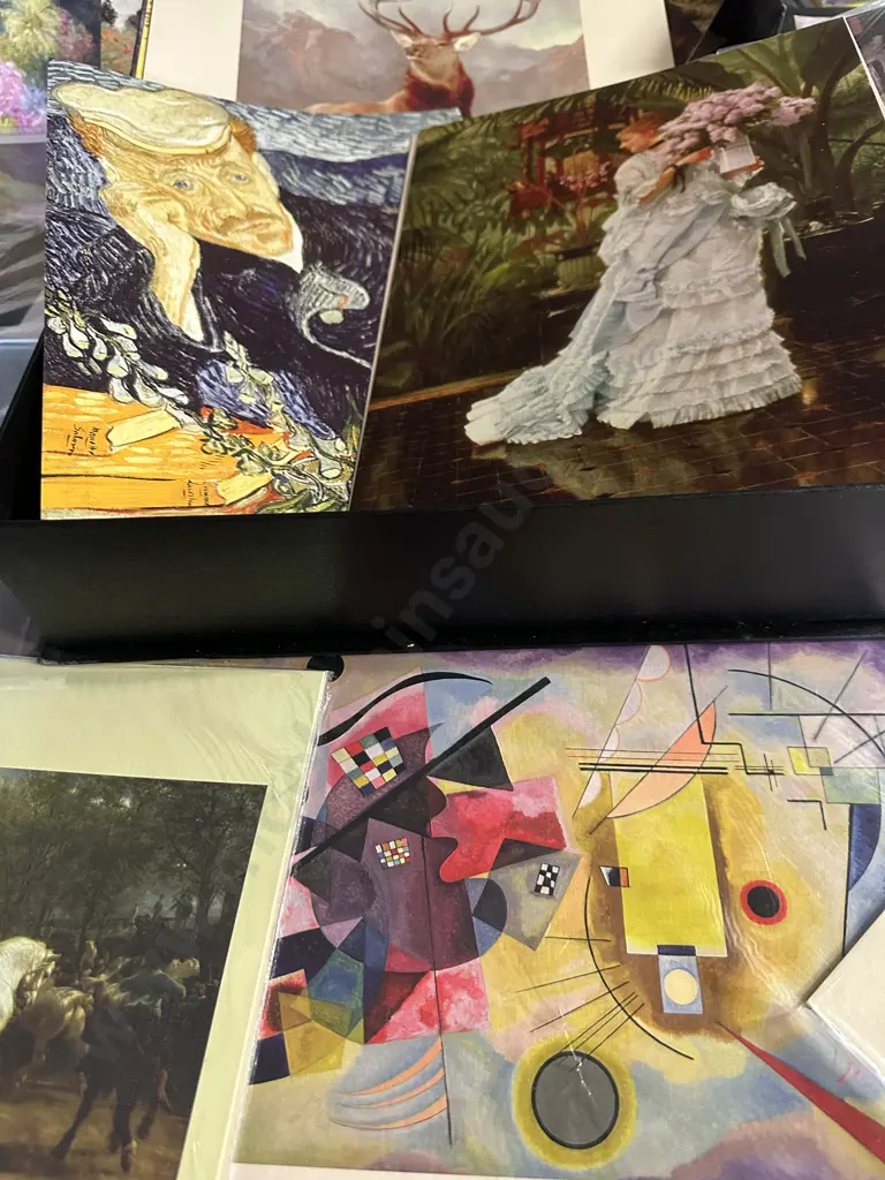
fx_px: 818
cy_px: 590
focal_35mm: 24
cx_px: 442
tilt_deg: -55.0
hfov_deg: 56.8
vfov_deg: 71.6
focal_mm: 6.86
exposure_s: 1/50
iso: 500
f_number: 1.78
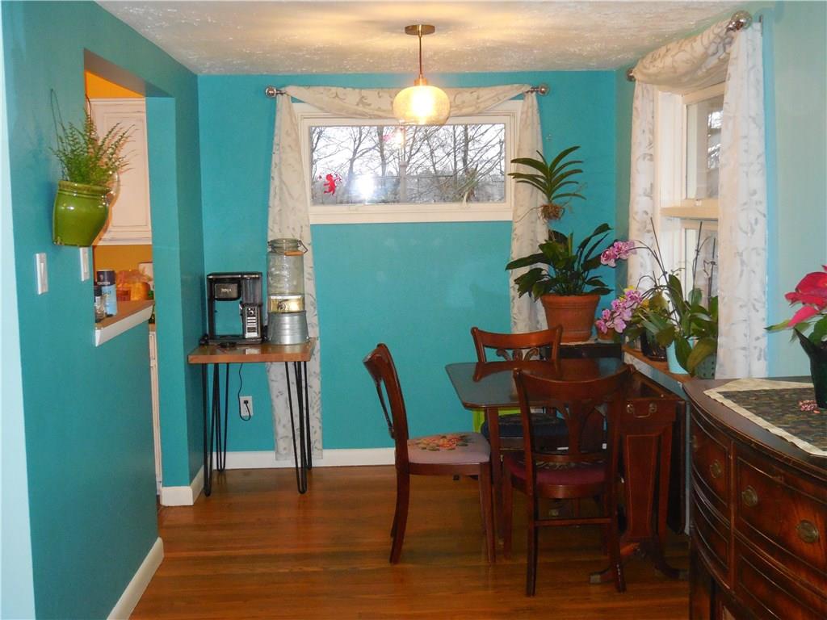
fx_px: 1099
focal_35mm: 46
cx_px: 414
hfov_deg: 41.2
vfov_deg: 31.5
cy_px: 310
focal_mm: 8.2
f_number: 3.8
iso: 800
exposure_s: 1/30
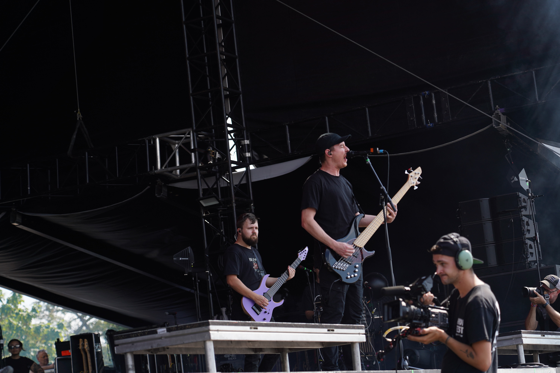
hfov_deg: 19.5
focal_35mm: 105
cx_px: 280
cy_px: 186
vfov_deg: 13.0
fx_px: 1633
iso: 100
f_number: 5
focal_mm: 105
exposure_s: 1/320
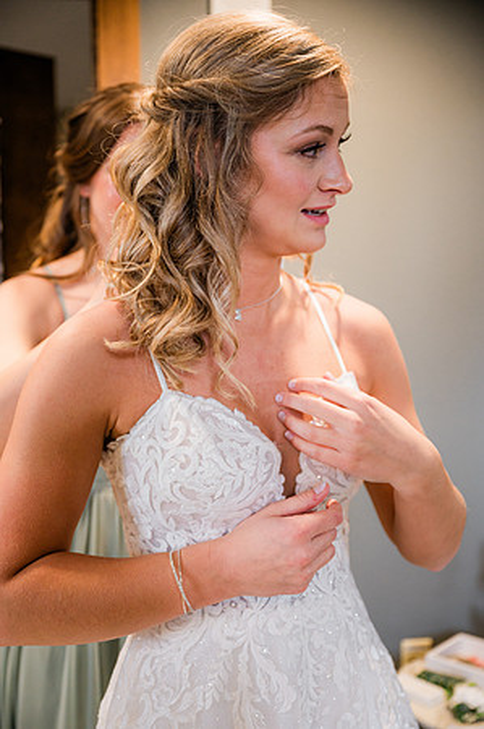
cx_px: 242
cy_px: 364
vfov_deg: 47.5
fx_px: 829
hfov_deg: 32.6
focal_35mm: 41
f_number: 2.8
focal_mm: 41
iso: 500
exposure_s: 1/125
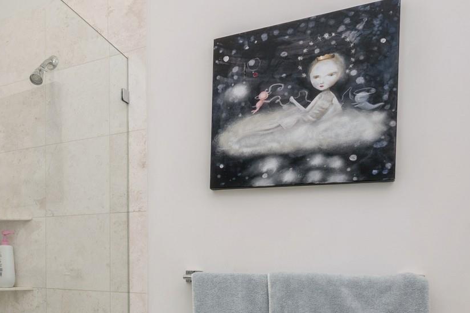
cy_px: 267
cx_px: 69
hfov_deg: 54.4
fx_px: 405
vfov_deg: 39.9
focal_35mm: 31
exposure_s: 1/6
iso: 200
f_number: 10
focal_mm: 16
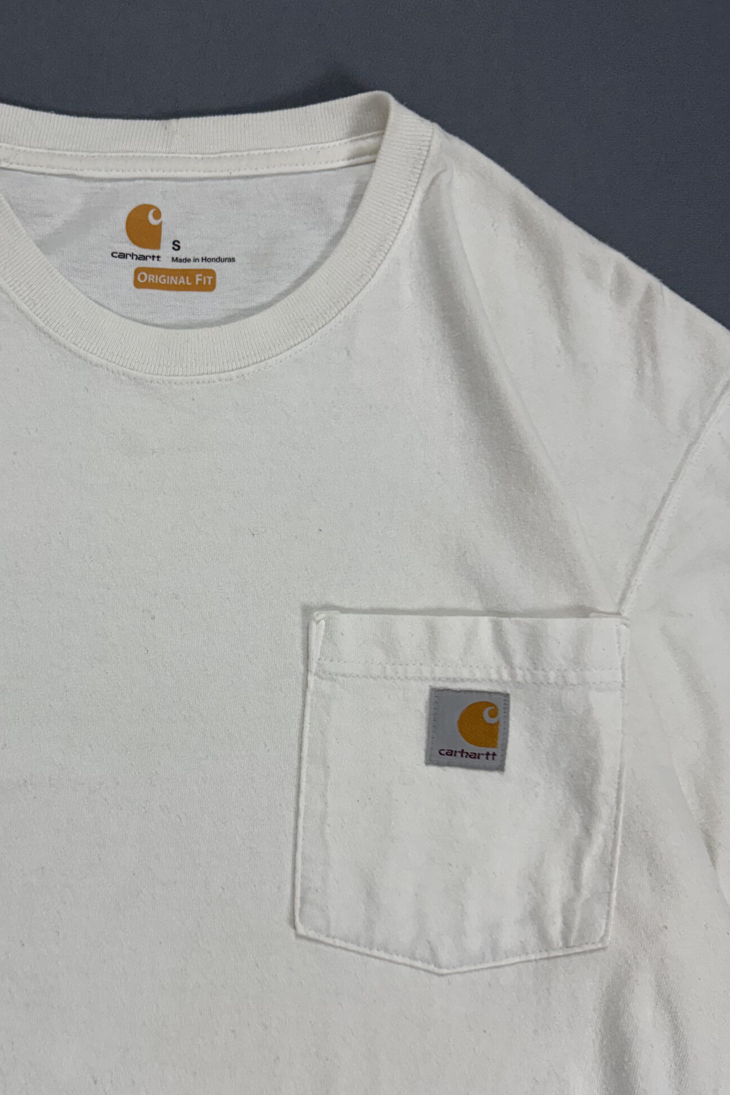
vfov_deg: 57.2
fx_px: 1003
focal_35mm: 33
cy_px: 578
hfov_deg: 39.0
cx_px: 189
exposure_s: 1/120
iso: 100
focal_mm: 6.76
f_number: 1.78
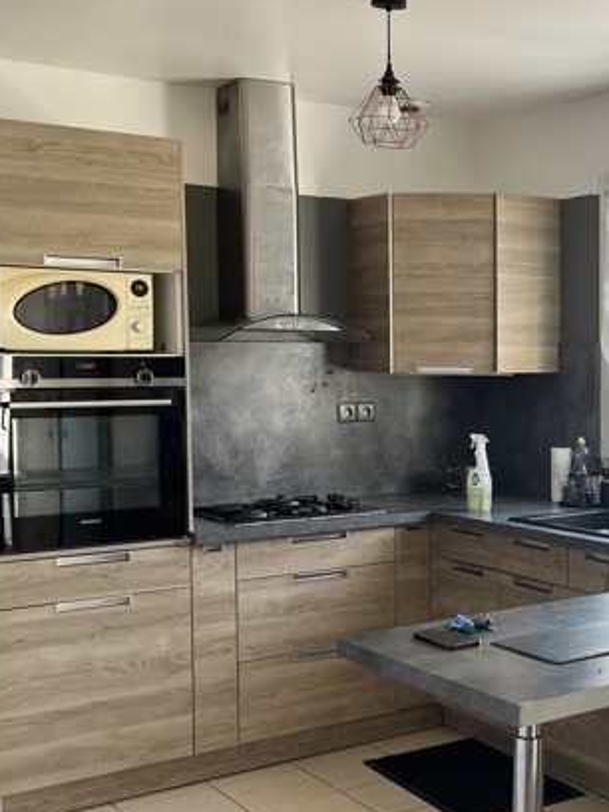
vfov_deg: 37.5
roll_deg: +1.0
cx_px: 617
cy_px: 430
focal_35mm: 51
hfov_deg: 26.9
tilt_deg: -3.5
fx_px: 1196
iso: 80
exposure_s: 1/121
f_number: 1.6
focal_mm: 5.1
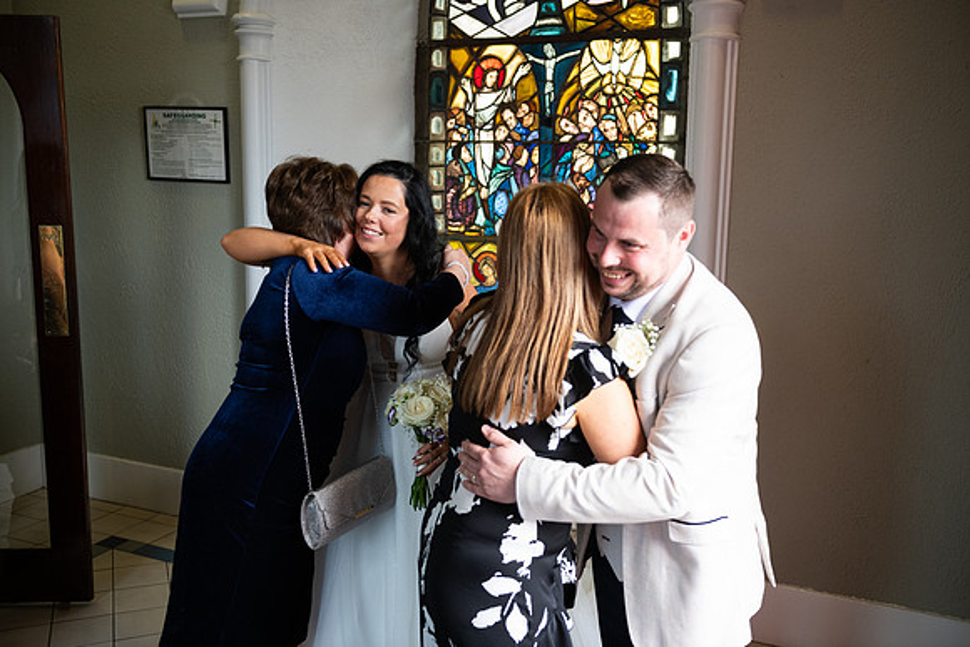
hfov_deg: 54.4
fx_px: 943
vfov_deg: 37.9
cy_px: 324
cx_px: 485
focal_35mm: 35
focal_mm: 35
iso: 640
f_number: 3.5
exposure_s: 1/160
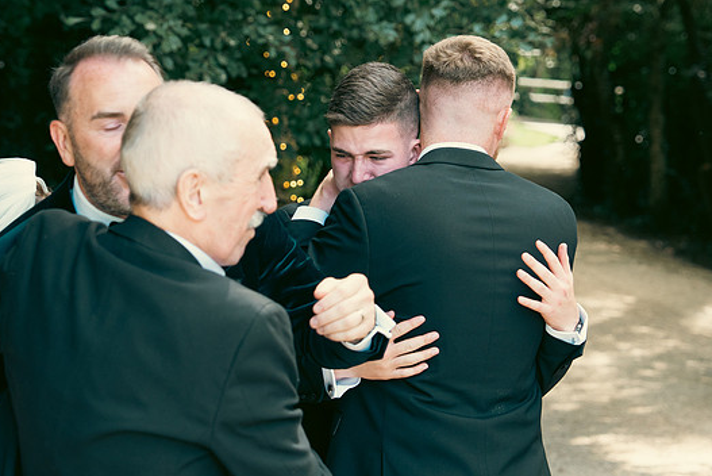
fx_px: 1959
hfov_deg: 20.6
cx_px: 372
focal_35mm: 99
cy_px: 260
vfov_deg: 13.8
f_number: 3.5
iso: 500
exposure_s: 1/200
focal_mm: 60
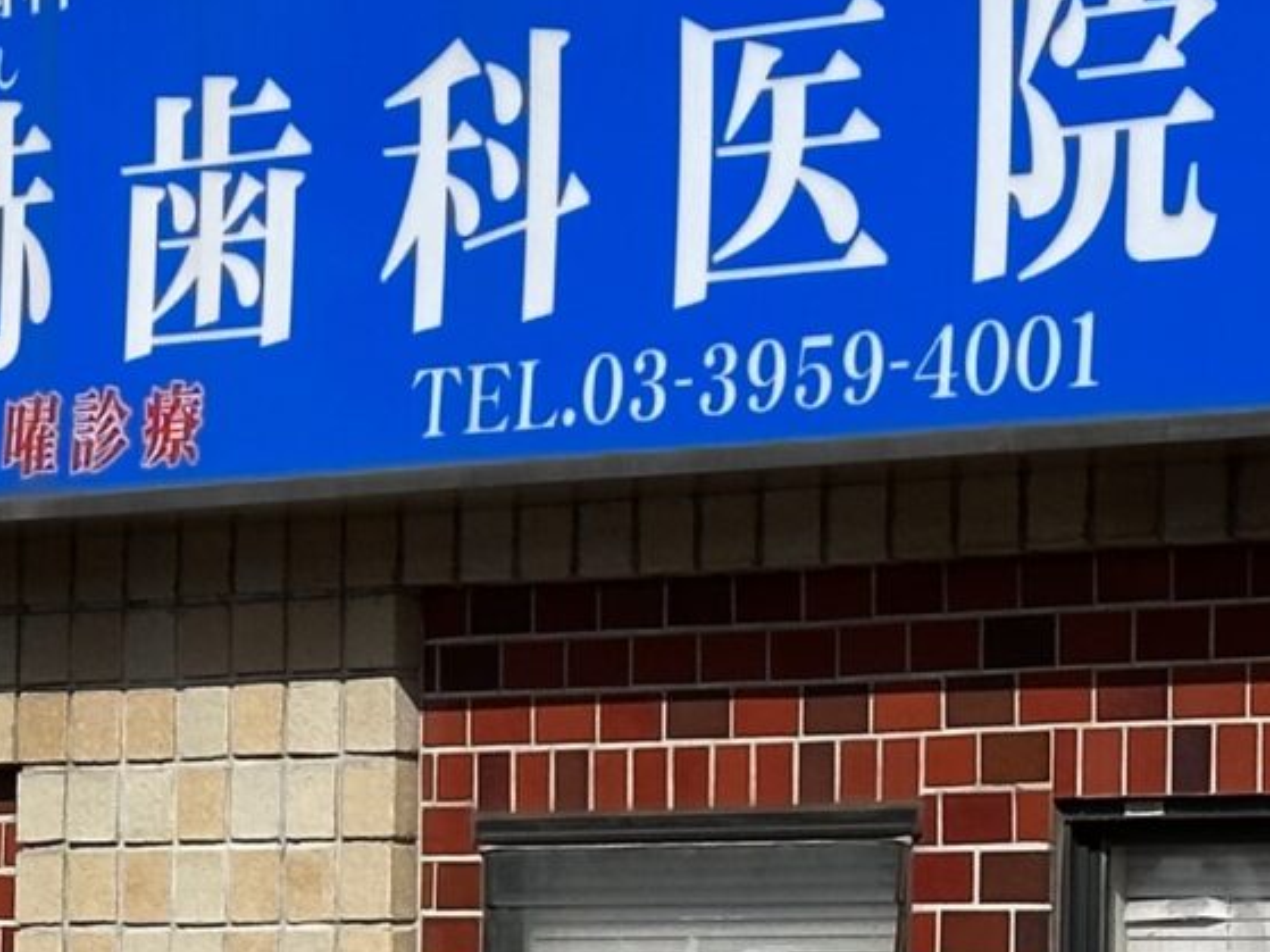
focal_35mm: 220
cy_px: 650
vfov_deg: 6.7
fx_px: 8070
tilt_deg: +2.9
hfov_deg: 8.9
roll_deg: -1.3
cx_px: -198
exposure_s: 1/5556
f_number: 1.78
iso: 64
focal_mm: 6.86
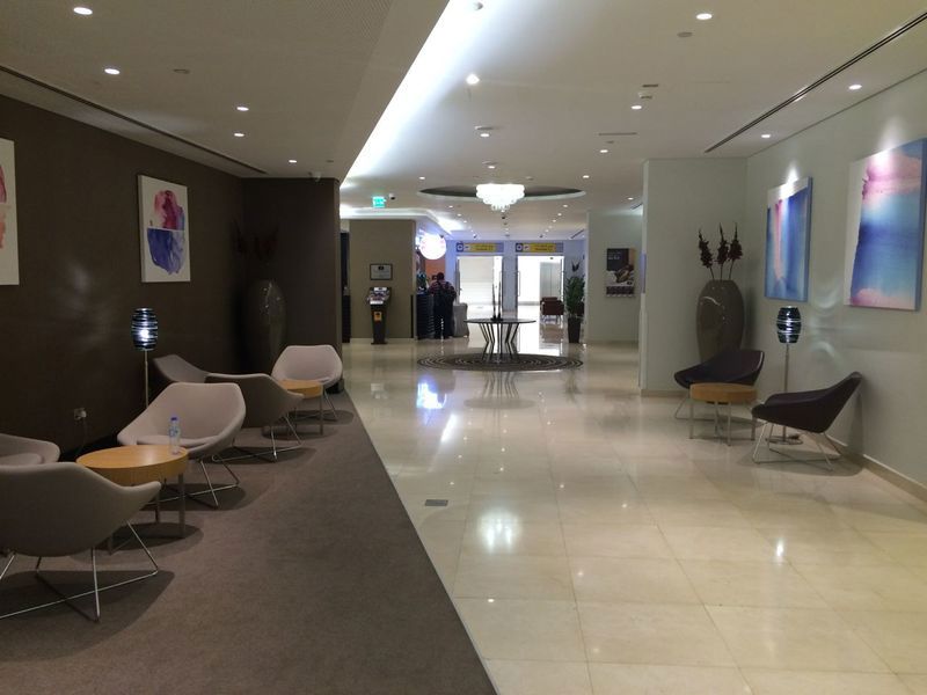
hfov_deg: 61.7
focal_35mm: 29
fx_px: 777
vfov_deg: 48.2
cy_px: 348
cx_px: 464
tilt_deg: -4.2
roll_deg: -0.5
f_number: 2.2
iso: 160
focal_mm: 4.15
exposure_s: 1/33
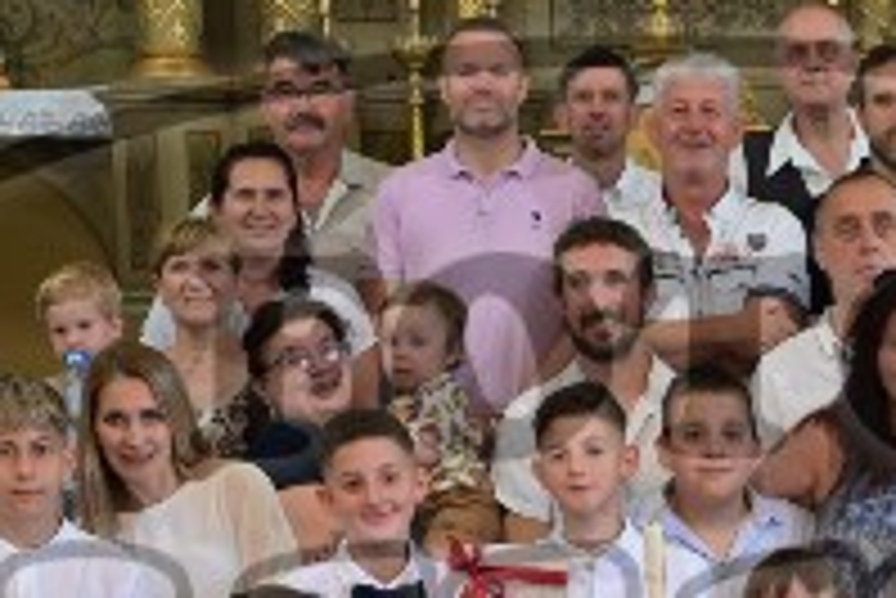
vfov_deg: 12.0
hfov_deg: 18.0
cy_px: 605
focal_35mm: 113
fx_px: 2805
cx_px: 662
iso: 4000
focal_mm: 34.5
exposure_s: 1/125
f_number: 5
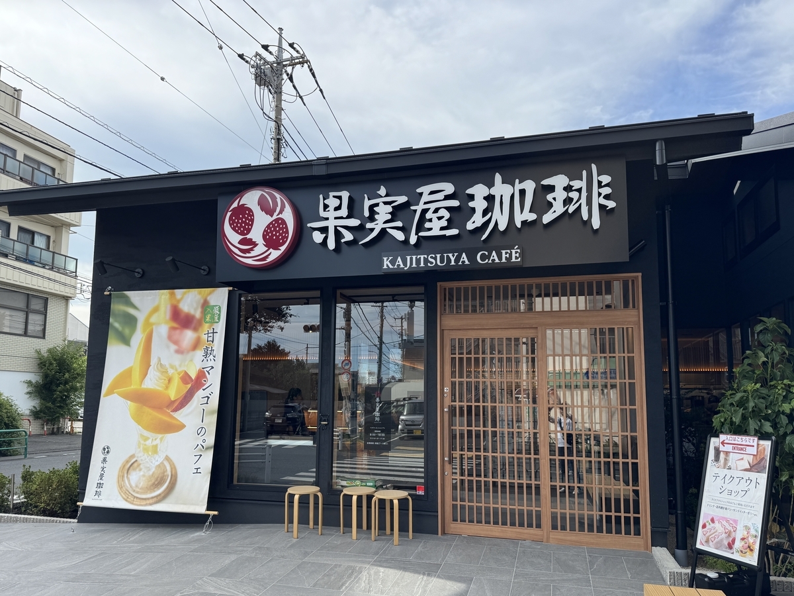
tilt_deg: +7.1
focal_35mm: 24
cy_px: 298
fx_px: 550
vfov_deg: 56.8
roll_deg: -0.8
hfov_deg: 71.6
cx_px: 397
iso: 80
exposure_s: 1/1980
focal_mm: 6.76
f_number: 1.78
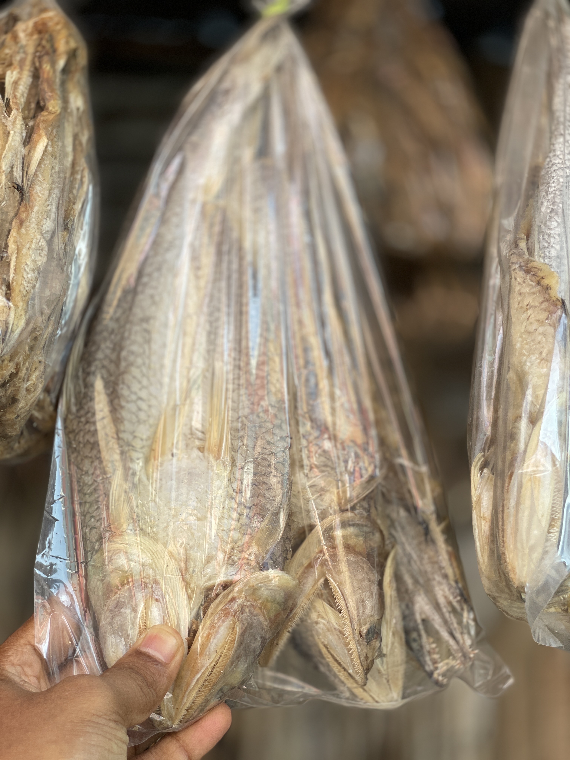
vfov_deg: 36.8
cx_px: 285
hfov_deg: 28.0
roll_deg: -2.1
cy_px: 380
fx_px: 1142
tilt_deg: +17.0
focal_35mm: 52
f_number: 2
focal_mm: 6
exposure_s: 1/122
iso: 32
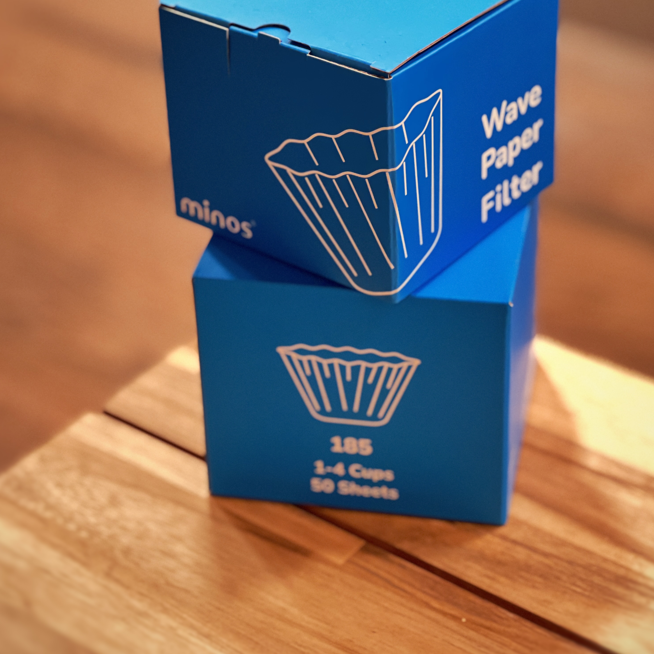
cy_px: 209
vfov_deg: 18.6
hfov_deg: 18.7
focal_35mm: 93
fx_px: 1988
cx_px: 330
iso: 500
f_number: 2.8
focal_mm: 9
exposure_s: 1/14
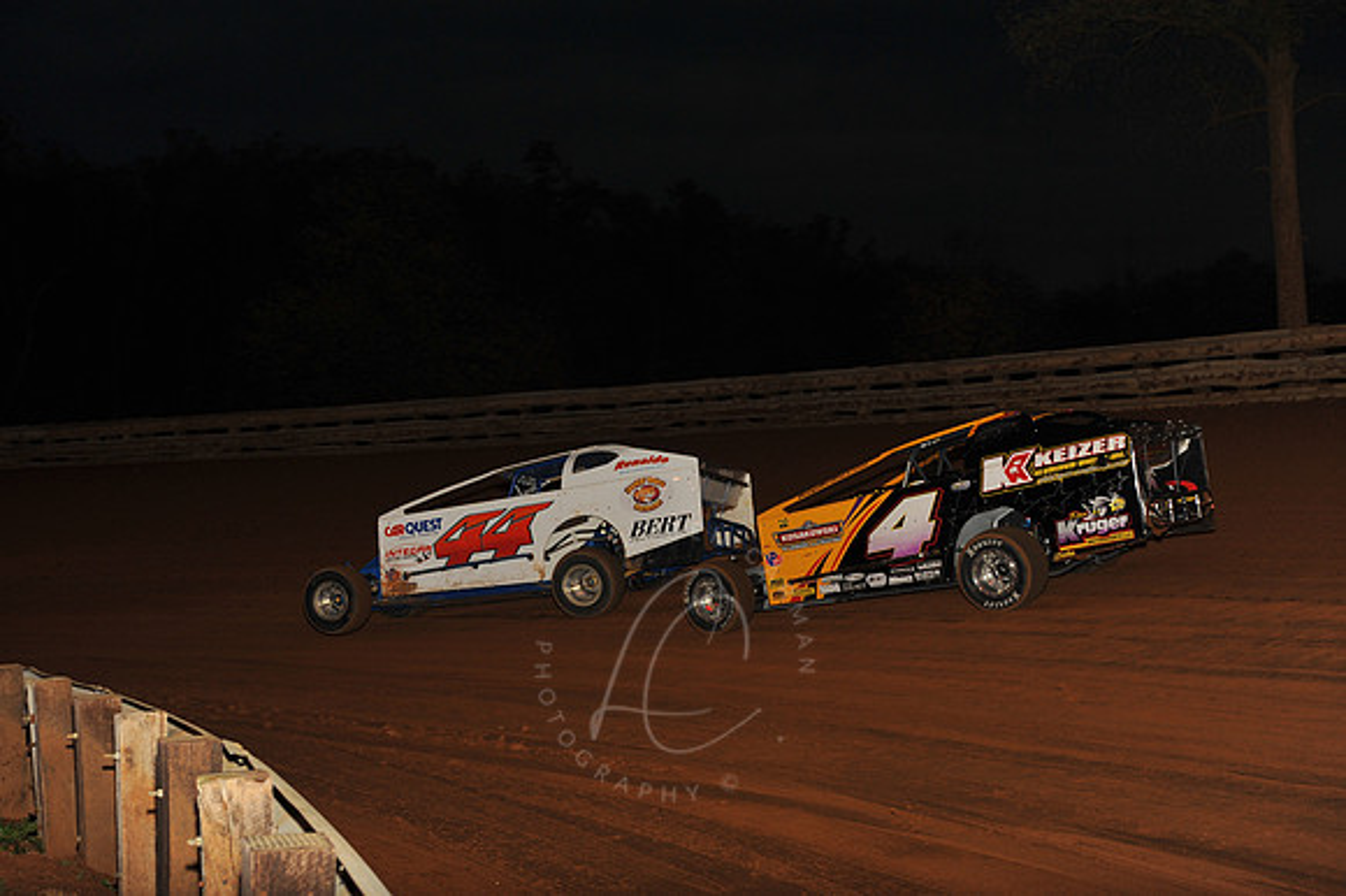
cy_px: 448
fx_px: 2616
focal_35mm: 70
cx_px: 673
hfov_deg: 28.9
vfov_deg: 19.4
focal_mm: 70
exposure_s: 1/320
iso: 500
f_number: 7.1
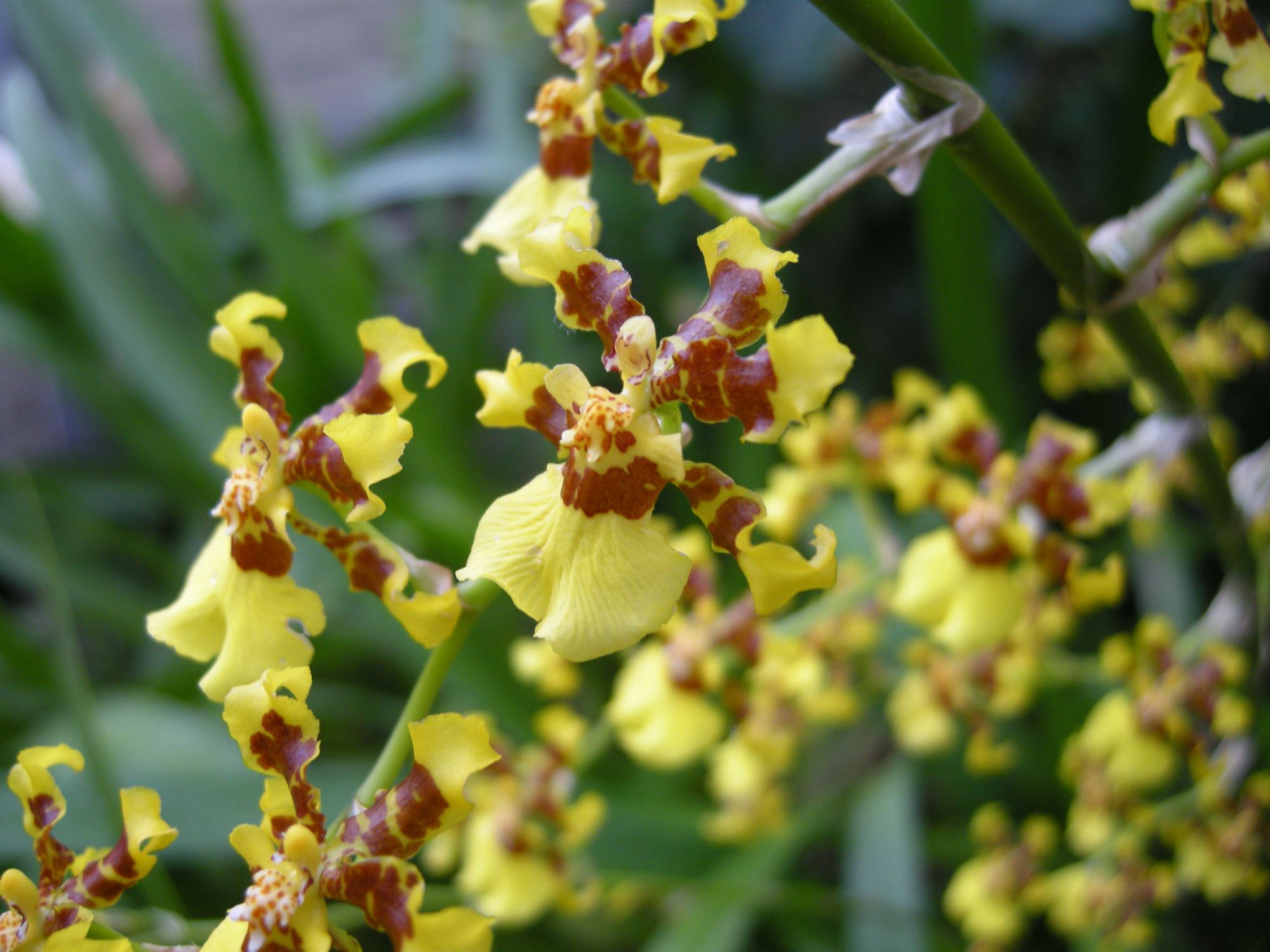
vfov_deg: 40.7
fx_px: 1284
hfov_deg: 52.6
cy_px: 476
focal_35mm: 35
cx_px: 635
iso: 128
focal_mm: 7.5
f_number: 2.7
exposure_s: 1/55.1
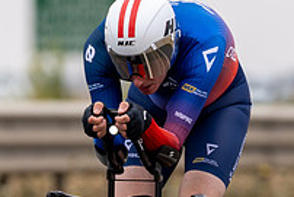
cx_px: 155
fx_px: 7780
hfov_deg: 2.2
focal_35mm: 952
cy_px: 143
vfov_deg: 1.4
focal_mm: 200
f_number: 3.2
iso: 100
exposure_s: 1/800
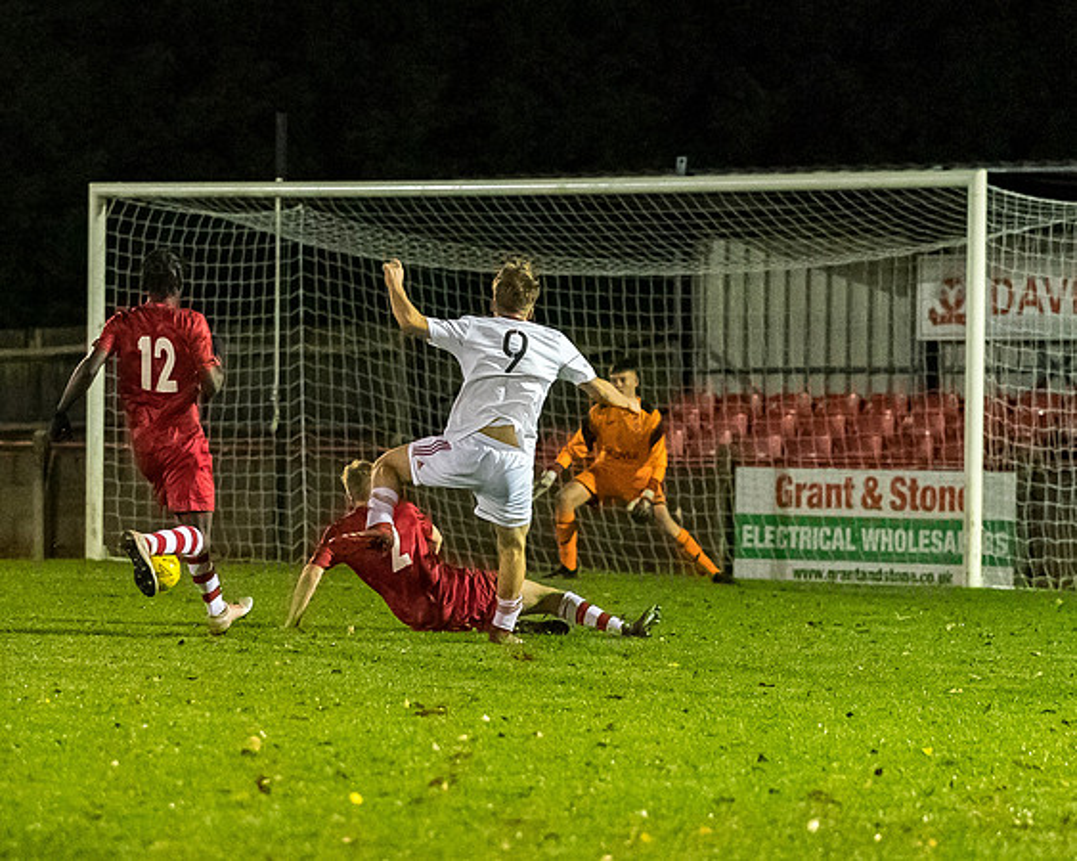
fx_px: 7734
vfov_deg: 6.4
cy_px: 524
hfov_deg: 8.0
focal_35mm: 243
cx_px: 277
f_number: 2.8
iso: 6400
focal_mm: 113
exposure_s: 1/1000
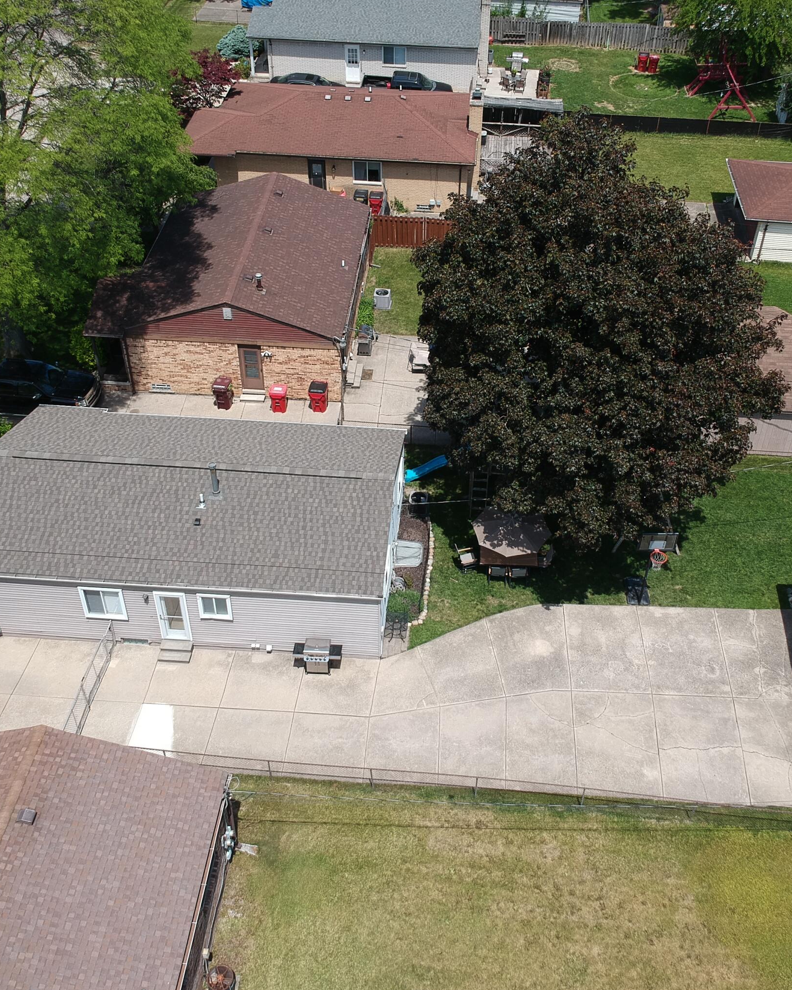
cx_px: 443
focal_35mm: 36
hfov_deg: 41.1
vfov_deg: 50.2
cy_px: 446
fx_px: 1055
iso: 100
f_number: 2.6
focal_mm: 4.49
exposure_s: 1/1000
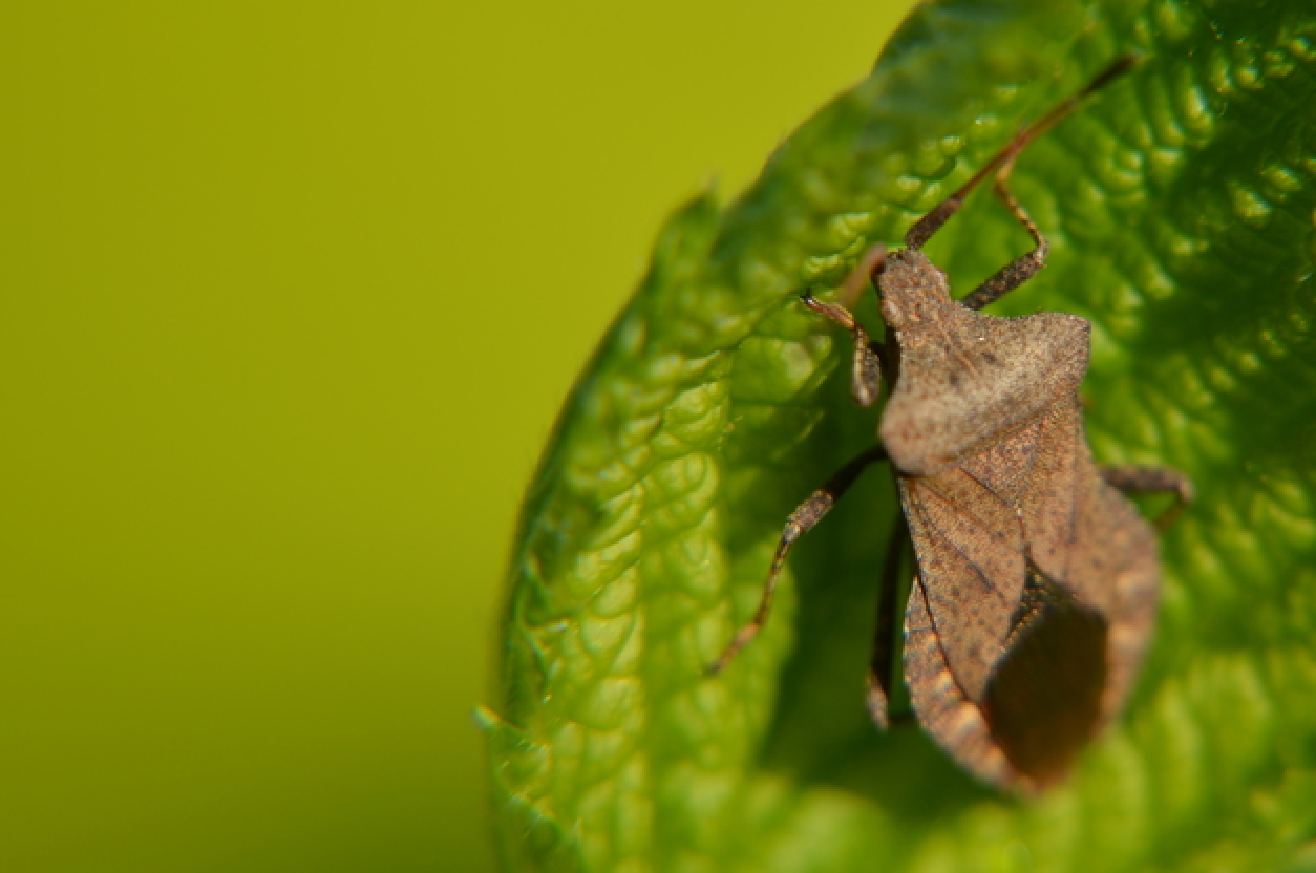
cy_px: 350
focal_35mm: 134
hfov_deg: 15.3
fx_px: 4891
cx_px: 947
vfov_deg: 10.2
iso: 100
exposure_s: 1/320
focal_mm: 58
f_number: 5
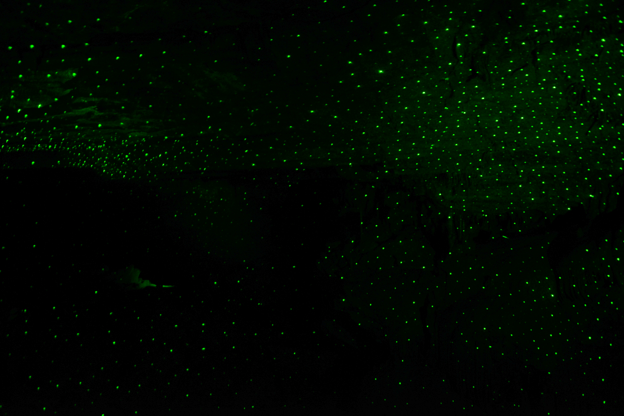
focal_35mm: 32
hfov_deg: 58.7
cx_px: 312
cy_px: 208
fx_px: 555
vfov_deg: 41.1
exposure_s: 1.6
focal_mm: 32
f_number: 3.8
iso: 800
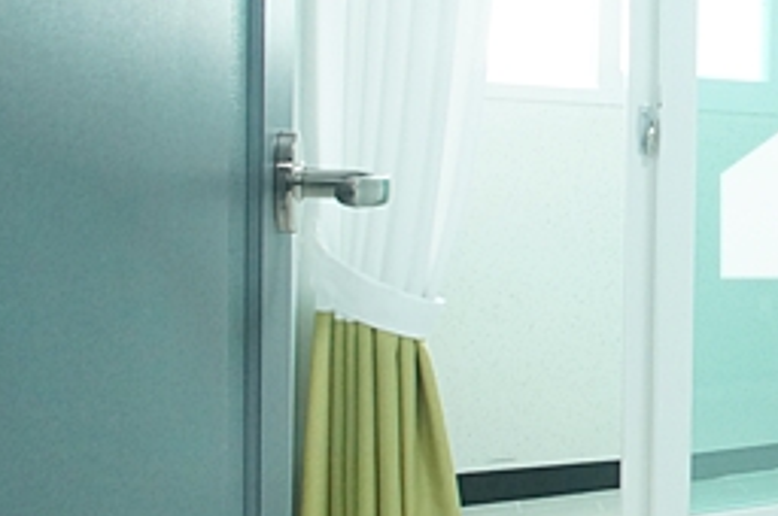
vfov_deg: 26.0
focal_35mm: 52
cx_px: 1094
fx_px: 1113
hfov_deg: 28.7
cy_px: 191
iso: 800
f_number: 9
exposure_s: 1/15
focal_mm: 11
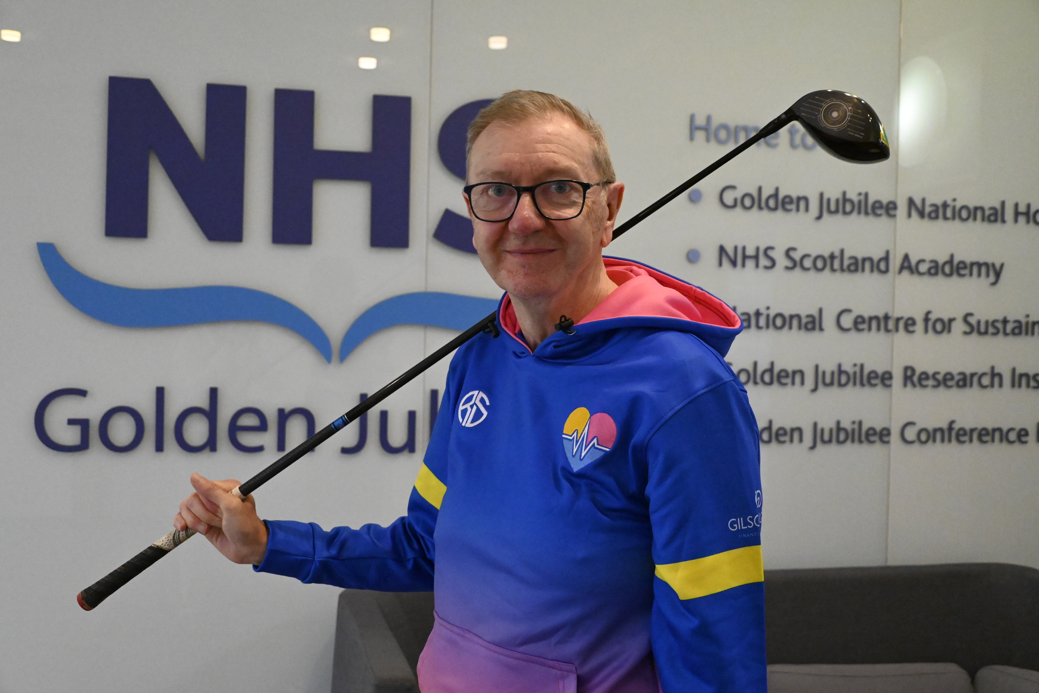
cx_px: 520
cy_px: 346
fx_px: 1125
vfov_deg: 34.2
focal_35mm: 39
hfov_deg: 49.6
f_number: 4
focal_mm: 26
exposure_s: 1/250
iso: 8000
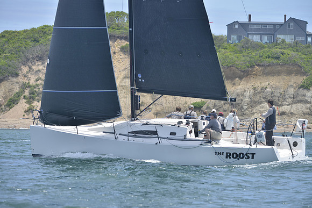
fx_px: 2254
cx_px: 156
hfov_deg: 7.9
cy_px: 104
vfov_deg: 5.3
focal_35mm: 260
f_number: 5.6
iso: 280
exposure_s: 1/1000
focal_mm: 260
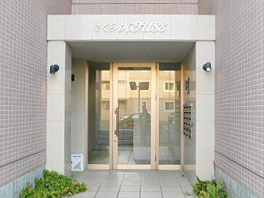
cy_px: 108
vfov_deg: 35.1
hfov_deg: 45.8
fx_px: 313
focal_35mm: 41
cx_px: 139
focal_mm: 4
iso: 125
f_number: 3
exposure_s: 1/50
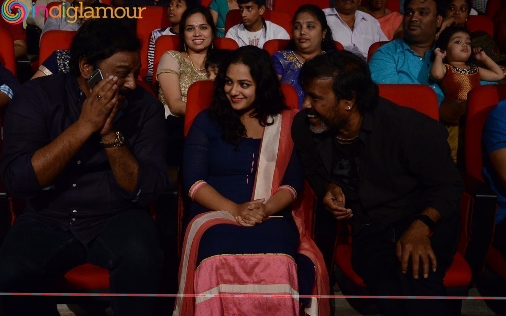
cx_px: 253
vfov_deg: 24.9
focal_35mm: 52
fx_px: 717
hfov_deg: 38.9
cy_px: 164
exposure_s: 1/125
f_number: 5.6
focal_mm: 34
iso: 2500
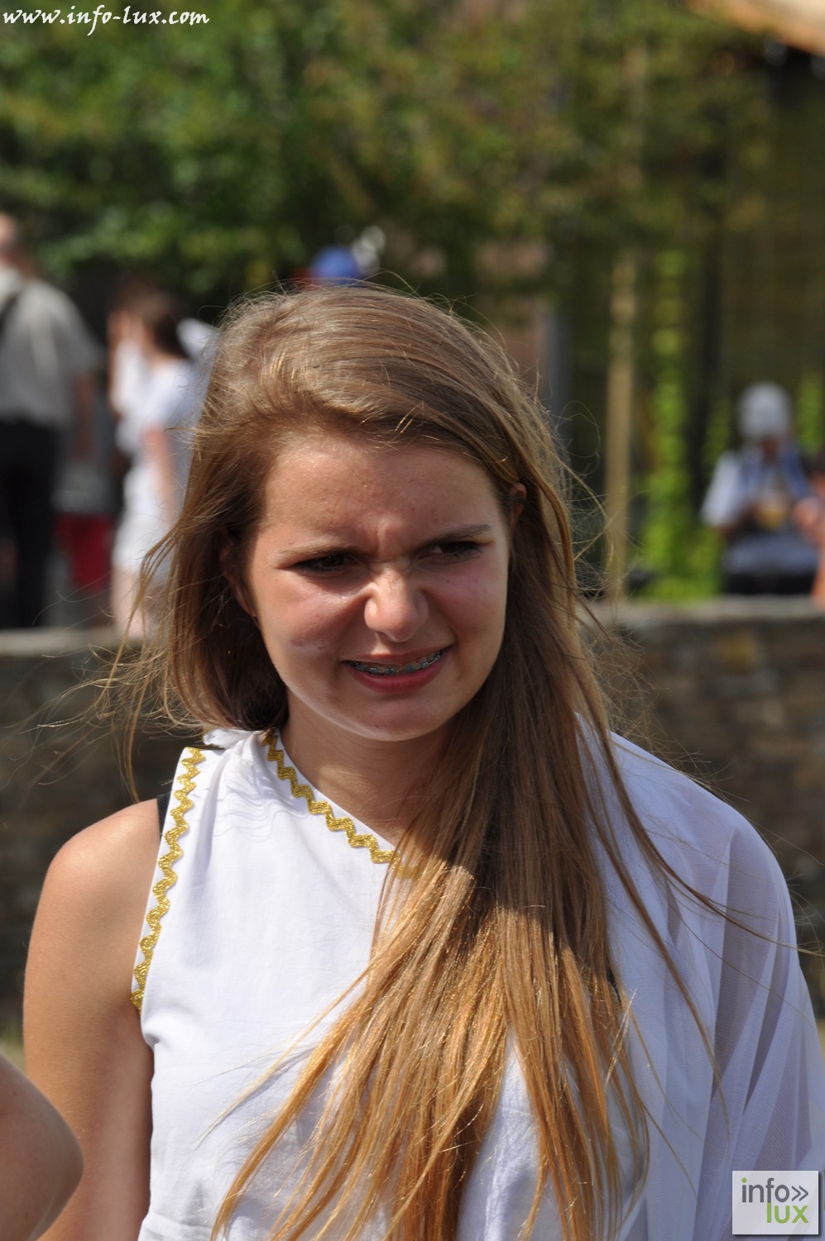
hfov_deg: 4.6
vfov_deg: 6.9
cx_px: 412
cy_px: 620
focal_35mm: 300
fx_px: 10338
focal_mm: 200
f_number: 14
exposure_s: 1/200
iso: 200
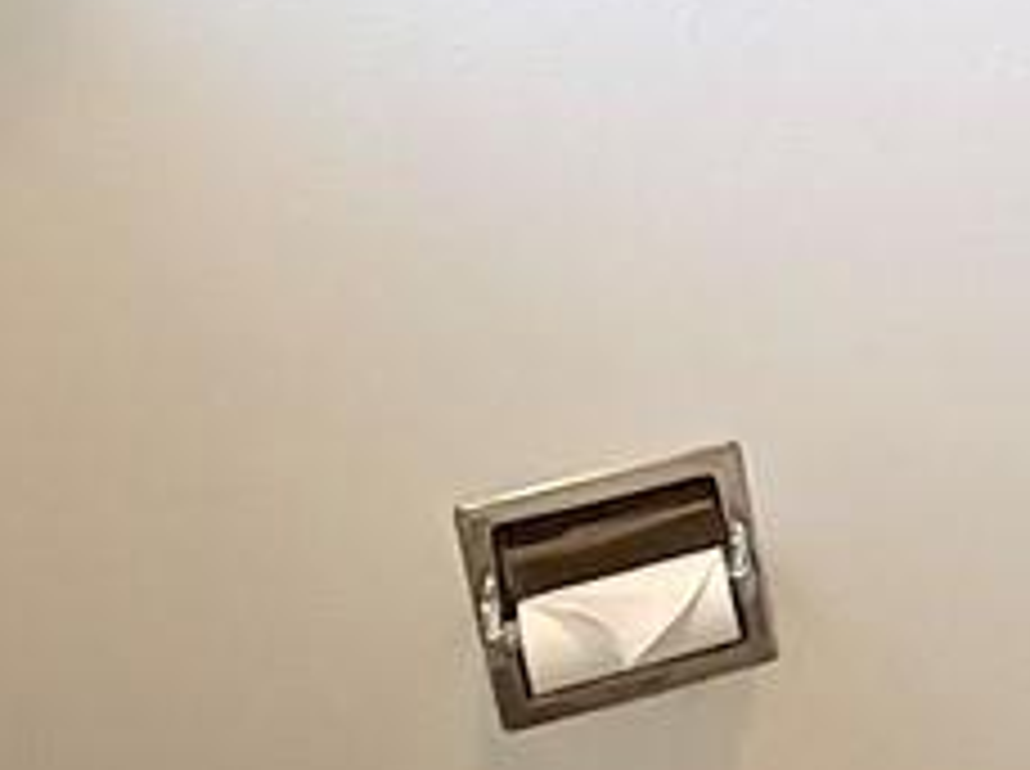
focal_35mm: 98
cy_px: -207
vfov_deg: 14.5
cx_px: 2073
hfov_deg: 15.7
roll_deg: +1.1
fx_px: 2911
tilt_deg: -16.9
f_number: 2.2
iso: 200
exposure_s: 1/120
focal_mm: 2.22
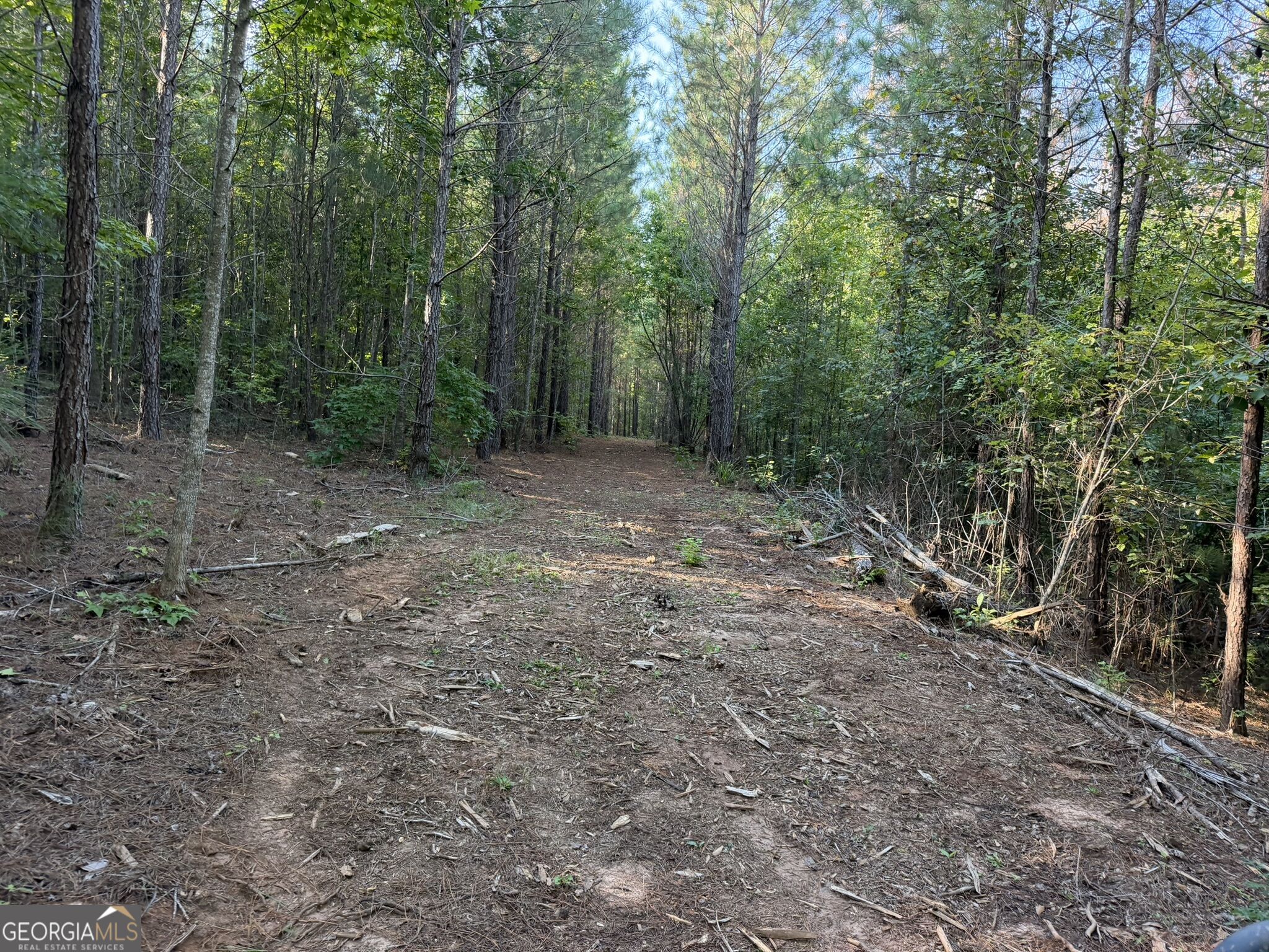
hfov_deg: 71.6
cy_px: 476
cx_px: 634
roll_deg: -4.2
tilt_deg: -6.8
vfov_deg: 56.8
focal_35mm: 24
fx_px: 880
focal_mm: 6.76
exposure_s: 1/130
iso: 200
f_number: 1.78
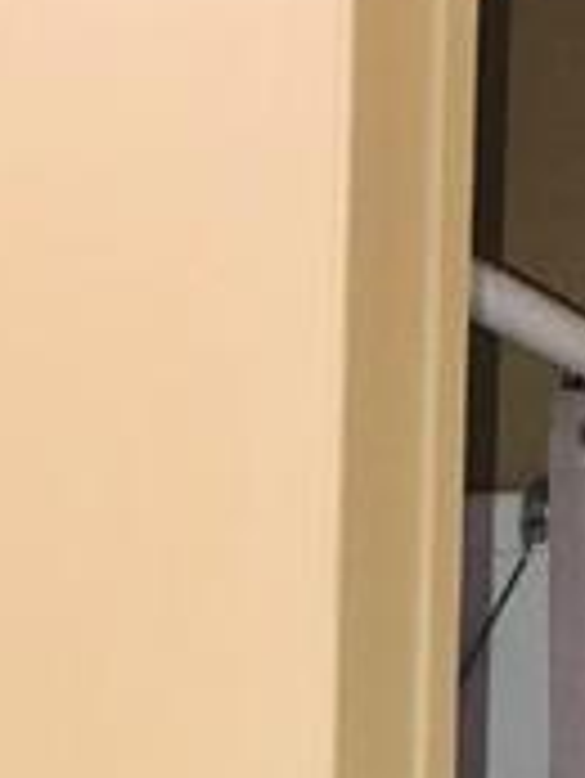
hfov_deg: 7.7
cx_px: 414
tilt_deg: -4.1
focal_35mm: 194
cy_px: 1623
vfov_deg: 9.4
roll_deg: -1.4
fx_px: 4366
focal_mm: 3.99
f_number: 1.8
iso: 40
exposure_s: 1/30
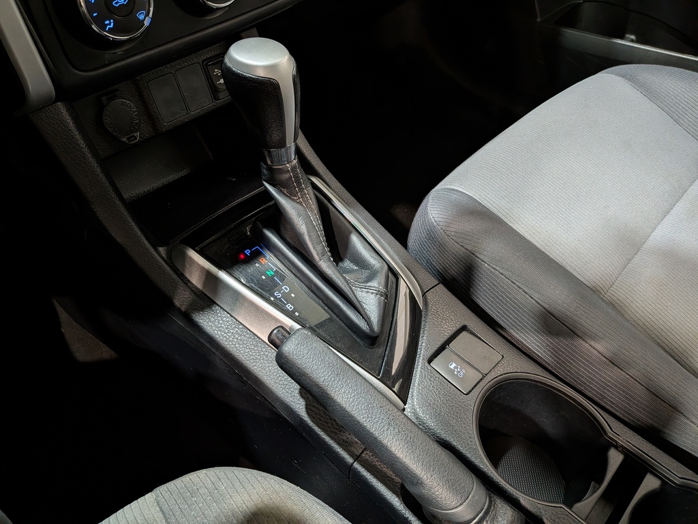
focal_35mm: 24
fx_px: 484
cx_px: 349
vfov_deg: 56.8
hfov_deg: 71.6
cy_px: 262
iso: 48
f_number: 1.7
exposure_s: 1/40
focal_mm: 4.53
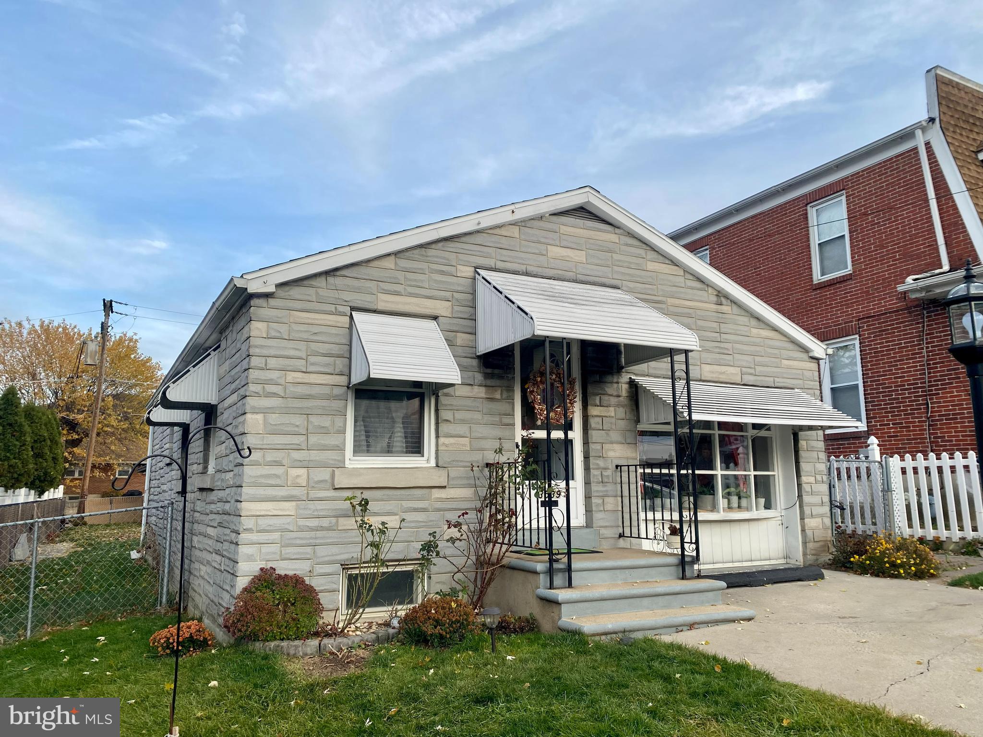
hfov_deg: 67.3
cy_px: 368
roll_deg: +0.0
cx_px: 492
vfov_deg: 53.1
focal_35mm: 26
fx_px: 738
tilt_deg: +9.9
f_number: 1.8
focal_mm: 4.25
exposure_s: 1/485
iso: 32
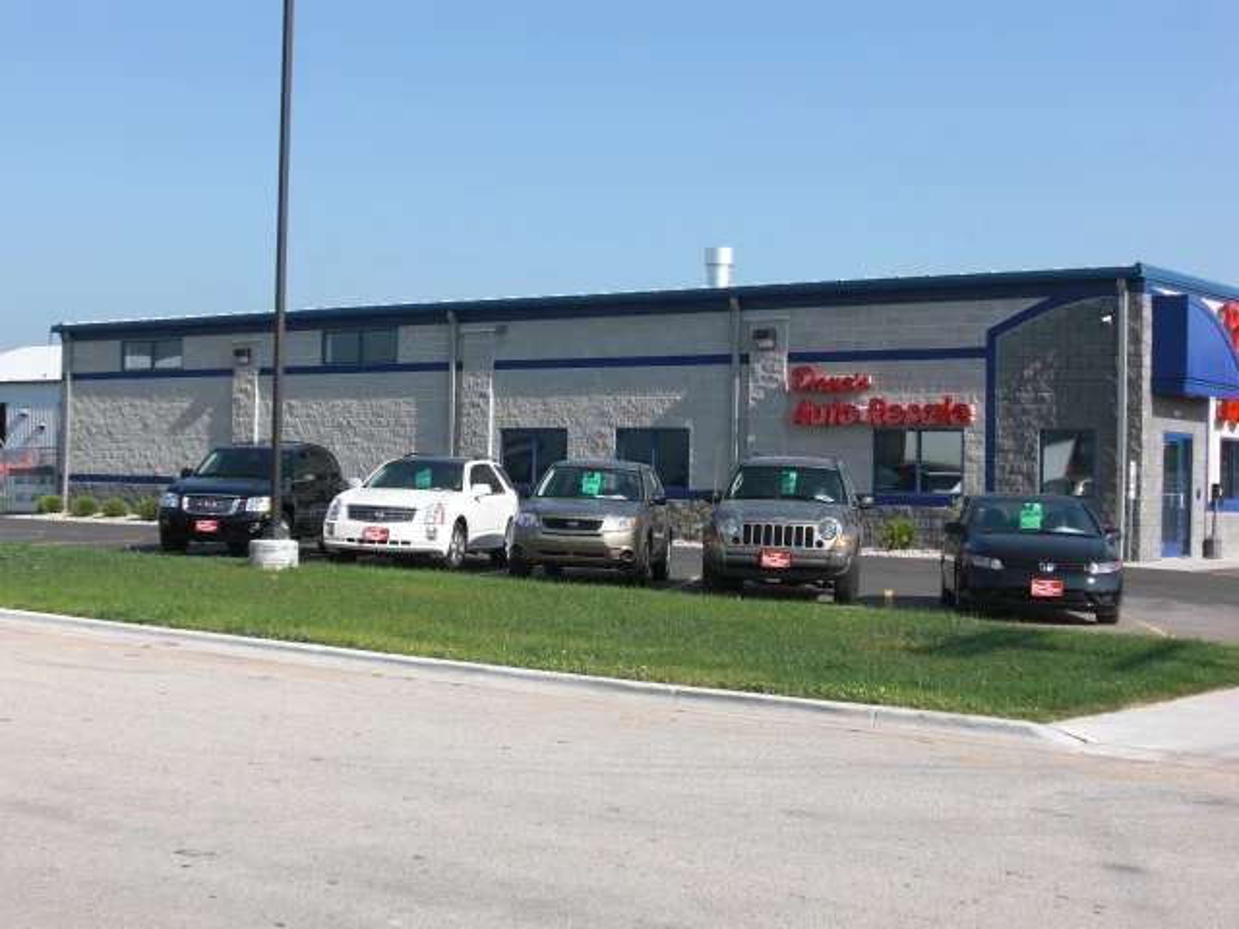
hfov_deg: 36.8
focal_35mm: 52
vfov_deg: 28.0
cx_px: 620
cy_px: 464
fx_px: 1861
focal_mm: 9.1
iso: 50
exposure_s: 1/640
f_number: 3.4
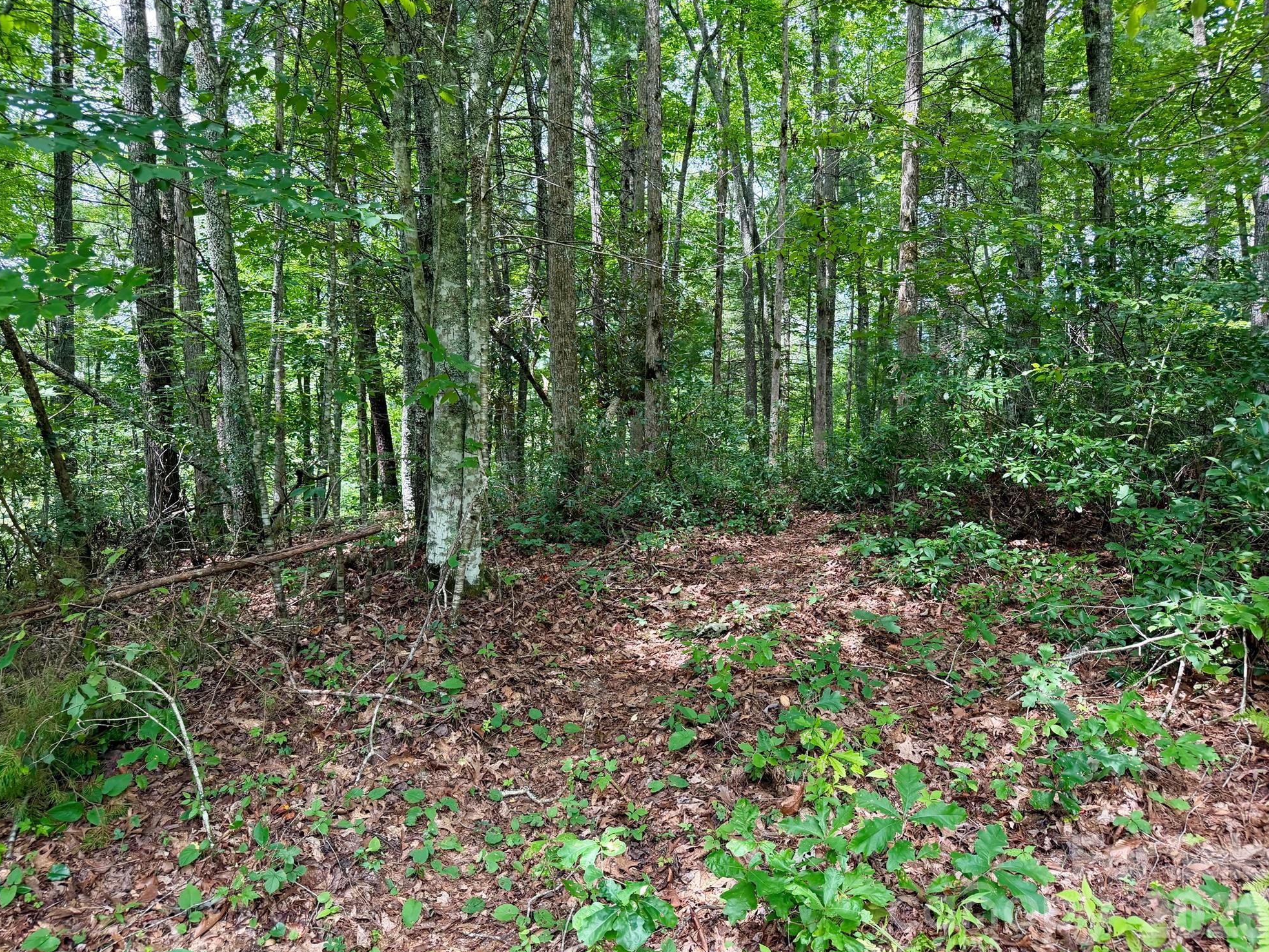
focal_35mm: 25
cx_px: 617
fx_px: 917
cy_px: 465
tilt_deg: -7.6
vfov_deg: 54.9
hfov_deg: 69.4
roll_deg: -1.2
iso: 125
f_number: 1.78
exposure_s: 1/201
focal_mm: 6.76
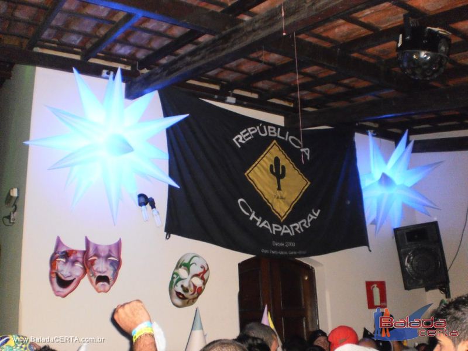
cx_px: 234
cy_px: 176
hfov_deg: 51.4
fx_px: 487
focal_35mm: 36
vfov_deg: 39.7
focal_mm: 6.3
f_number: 3.1
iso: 640
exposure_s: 1/30
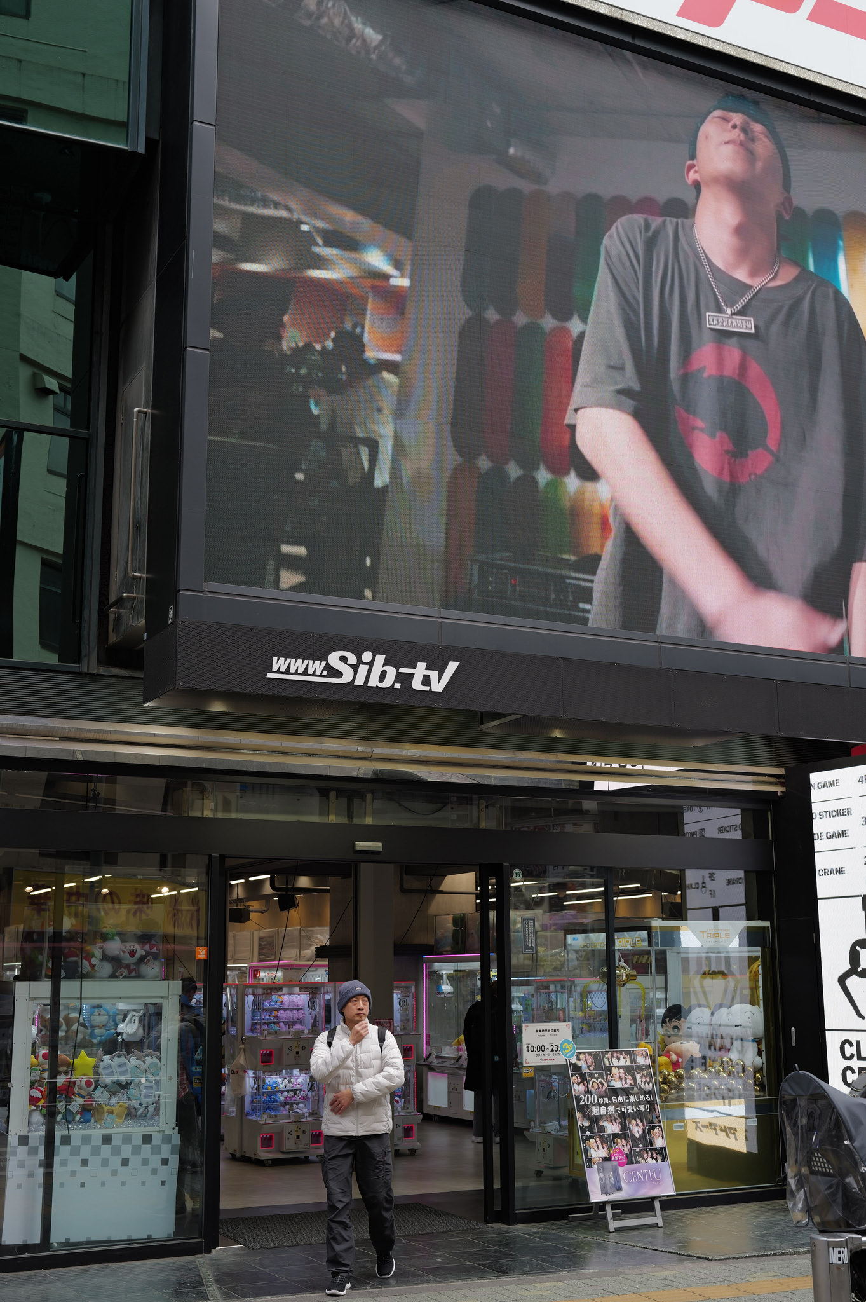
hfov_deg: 31.2
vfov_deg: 45.5
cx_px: 433
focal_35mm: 43
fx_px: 1553
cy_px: 651
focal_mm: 43
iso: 100
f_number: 4
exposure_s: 1/160
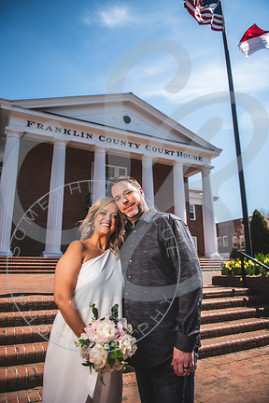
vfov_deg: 71.5
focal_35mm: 25
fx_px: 280
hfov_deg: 51.3
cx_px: 135
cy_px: 196
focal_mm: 24
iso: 100
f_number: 2.8
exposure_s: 1/2500
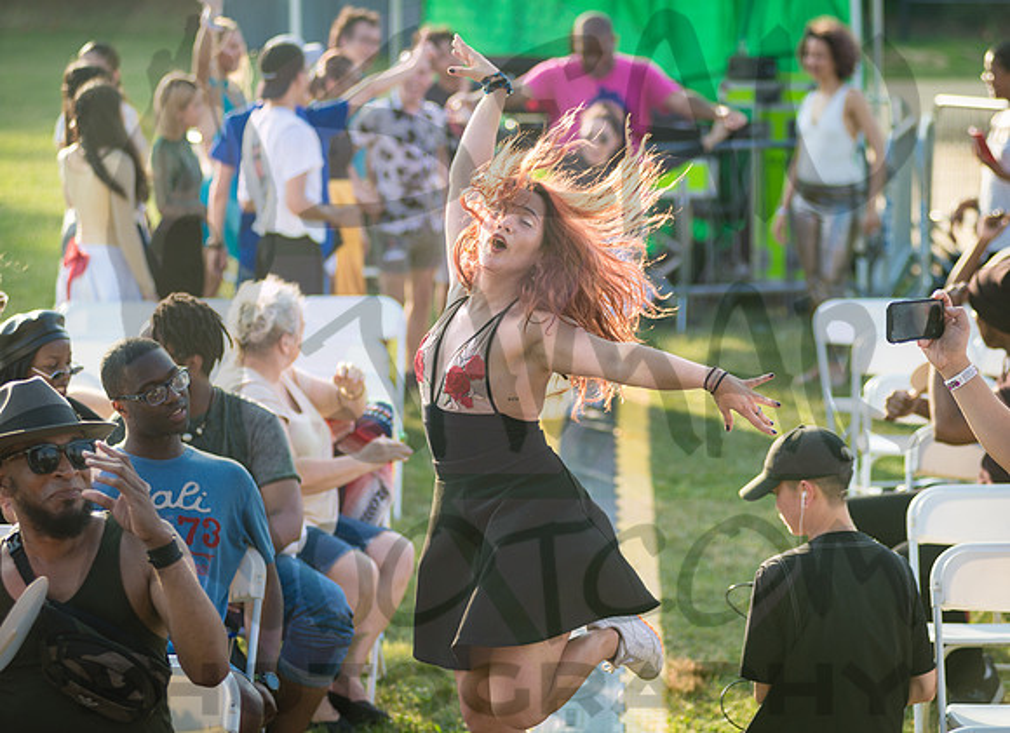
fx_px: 3207
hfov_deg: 17.9
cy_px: 366
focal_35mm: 111
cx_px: 550
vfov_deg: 13.0
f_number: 3.5
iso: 320
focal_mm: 105
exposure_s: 1/800
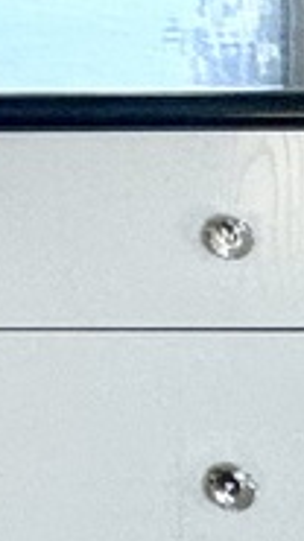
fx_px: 1778
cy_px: -288
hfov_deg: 7.3
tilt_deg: -0.4
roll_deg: +0.7
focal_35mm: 124
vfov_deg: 15.8
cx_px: -892
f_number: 2.2
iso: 125
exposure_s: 1/100
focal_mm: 2.22
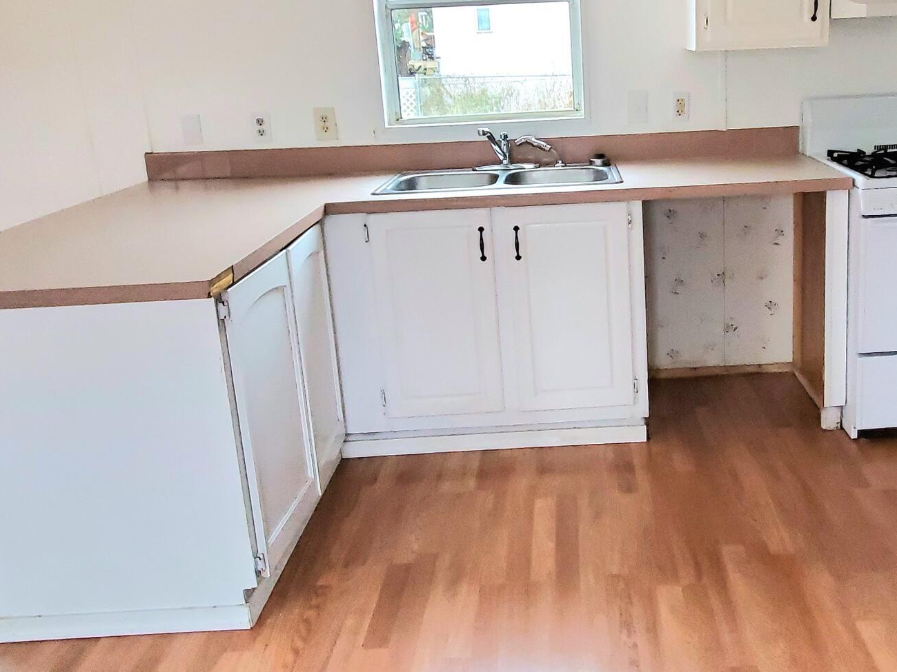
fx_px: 777
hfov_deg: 58.9
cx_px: 581
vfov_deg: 46.1
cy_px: 224
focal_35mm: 30
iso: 400
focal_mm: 1.8
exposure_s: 1/40
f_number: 2.2
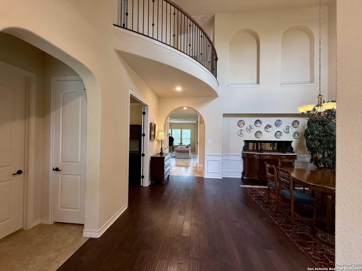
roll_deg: -0.6
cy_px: 136
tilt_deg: +0.5
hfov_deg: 102.1
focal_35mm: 14
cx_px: 181
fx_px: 146
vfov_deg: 85.7
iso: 320
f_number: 2.2
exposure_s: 1/120
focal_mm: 2.22
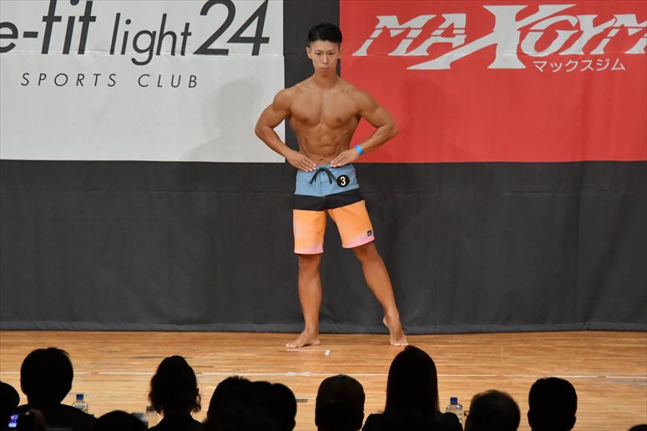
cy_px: 216
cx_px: 324
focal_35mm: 270
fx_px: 4850
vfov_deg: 5.1
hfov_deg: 7.6
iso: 8000
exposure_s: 1/400
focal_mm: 180
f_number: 5.6
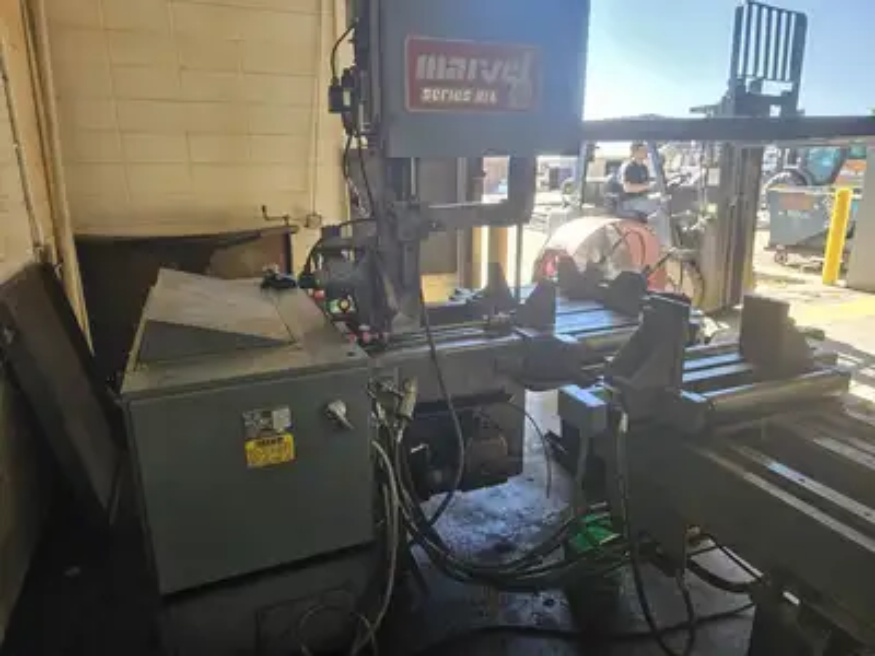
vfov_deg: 58.9
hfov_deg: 73.9
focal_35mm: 23
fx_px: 581
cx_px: 438
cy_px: 328
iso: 64
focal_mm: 5.4
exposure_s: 1/180
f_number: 1.8
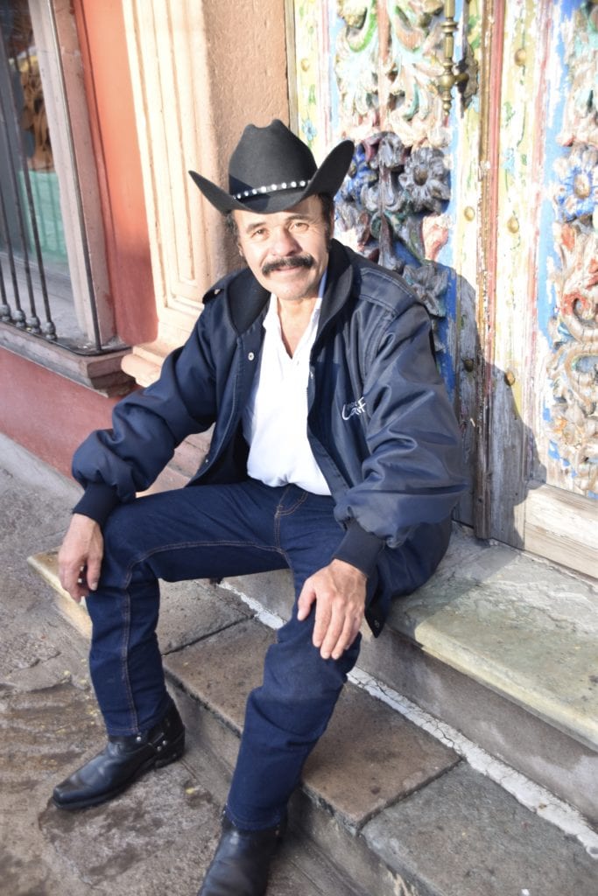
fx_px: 1196
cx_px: 299
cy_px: 448
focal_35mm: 48
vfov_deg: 41.1
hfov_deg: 28.1
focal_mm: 32
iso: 100
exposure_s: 1/100
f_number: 5
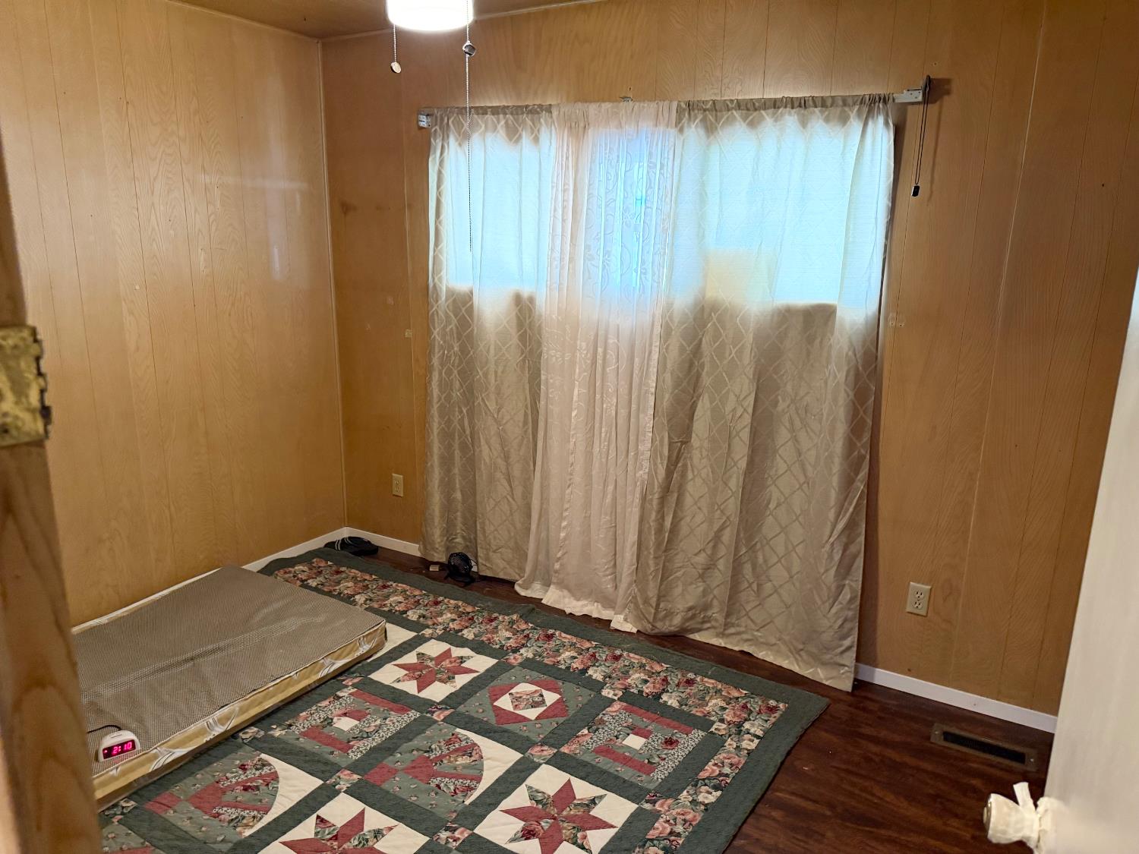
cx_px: 570
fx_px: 790
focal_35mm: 24
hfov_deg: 71.6
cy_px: 427
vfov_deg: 56.8
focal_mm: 6.76
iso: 500
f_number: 1.78
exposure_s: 1/60
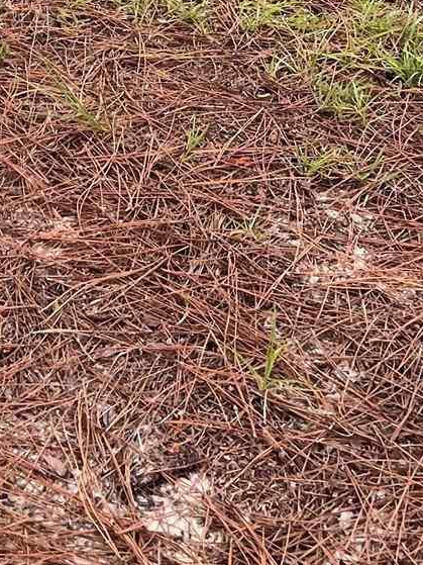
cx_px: -84
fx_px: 1679
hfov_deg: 13.9
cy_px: -290
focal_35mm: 103
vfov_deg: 17.2
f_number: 1.6
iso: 32
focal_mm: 5.1
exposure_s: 1/274
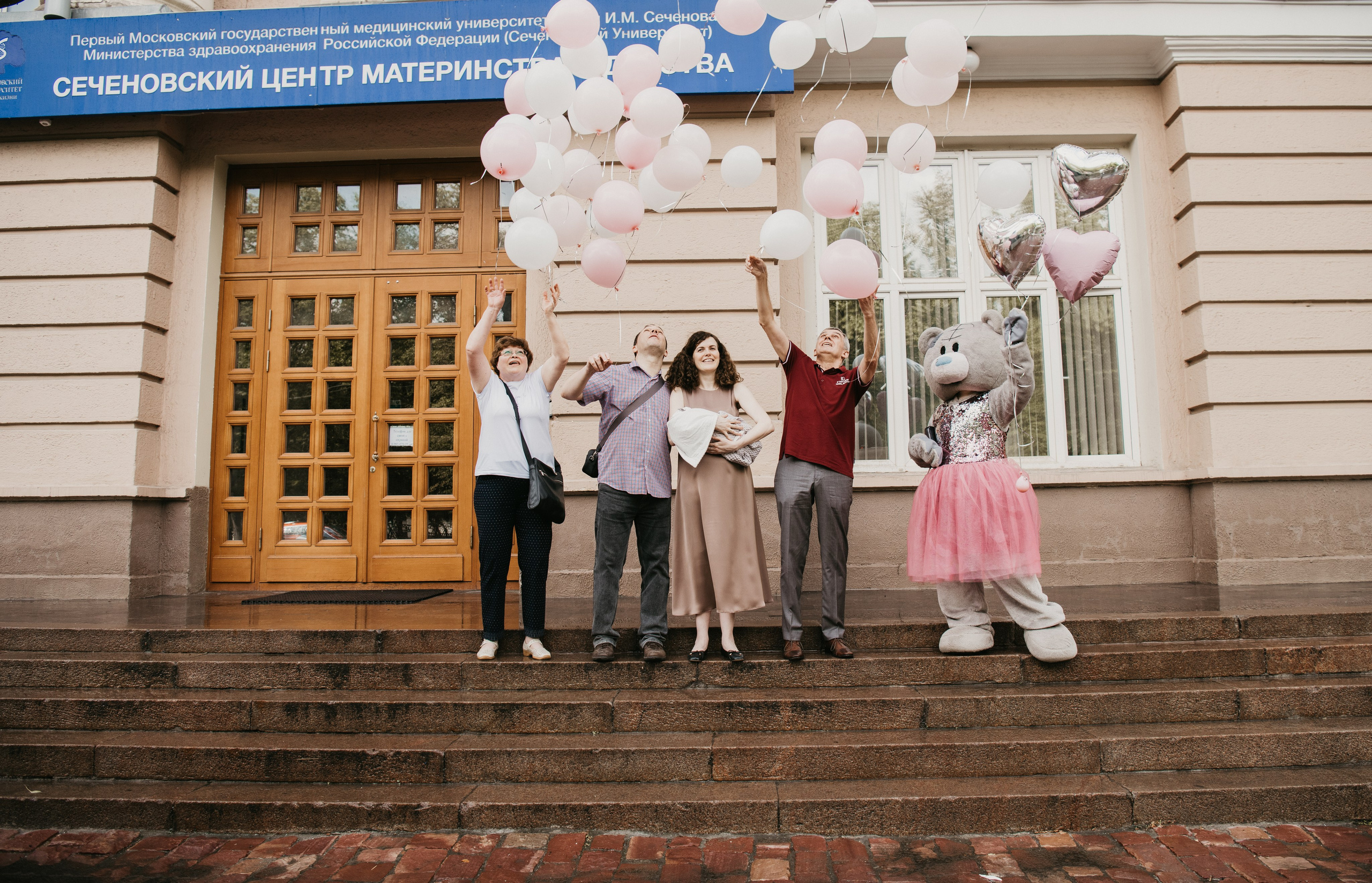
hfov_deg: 71.0
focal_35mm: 25
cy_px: 403
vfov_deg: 49.3
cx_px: 721
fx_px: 961
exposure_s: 1/400
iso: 250
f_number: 5
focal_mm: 24
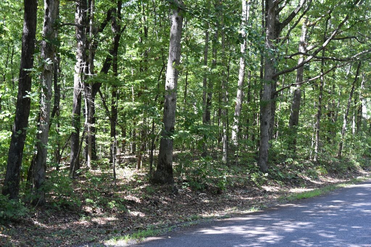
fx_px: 541
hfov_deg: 37.8
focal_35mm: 52
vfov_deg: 25.8
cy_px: 124
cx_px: 186
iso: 400
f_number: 5.6
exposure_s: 1/125
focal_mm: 35
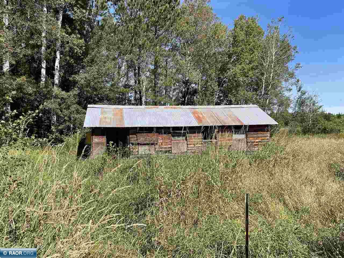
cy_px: 129
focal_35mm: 26
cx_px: 172
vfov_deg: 53.1
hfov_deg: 67.3
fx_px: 258
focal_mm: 4.2
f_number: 1.6
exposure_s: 1/2212
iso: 32
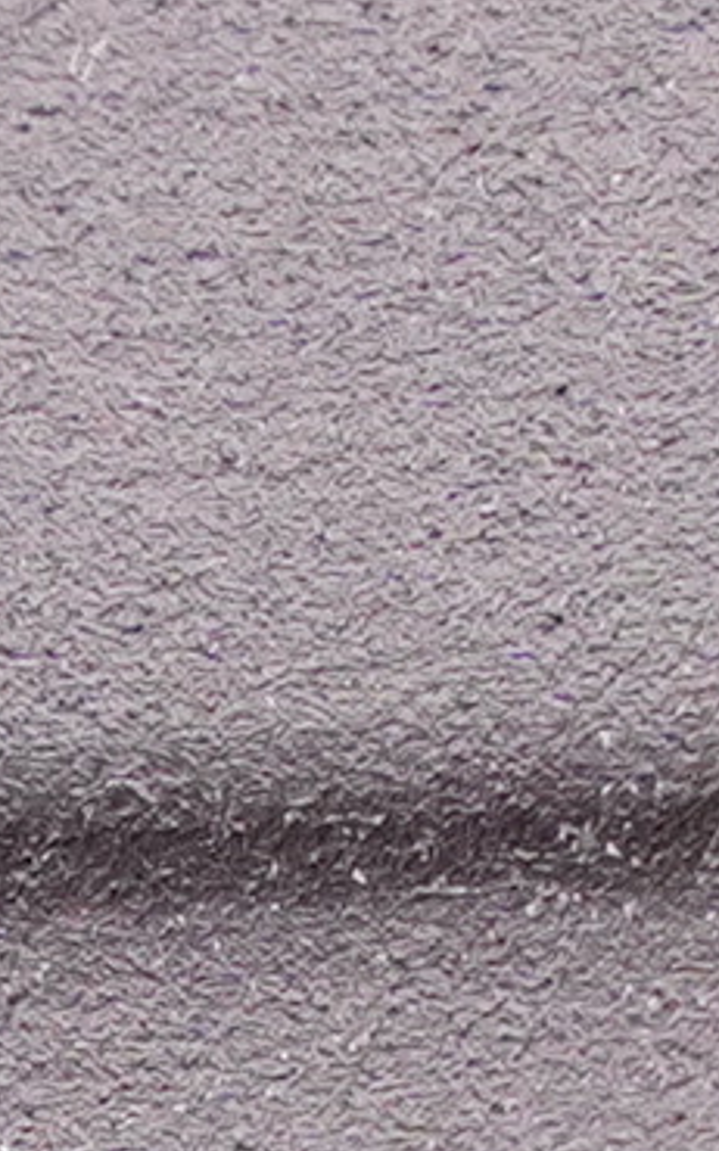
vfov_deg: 0.9
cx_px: -165
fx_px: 74200
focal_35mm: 2365
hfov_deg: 0.6
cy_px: 2038
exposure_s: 1/125
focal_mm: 135
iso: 1250
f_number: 5.6
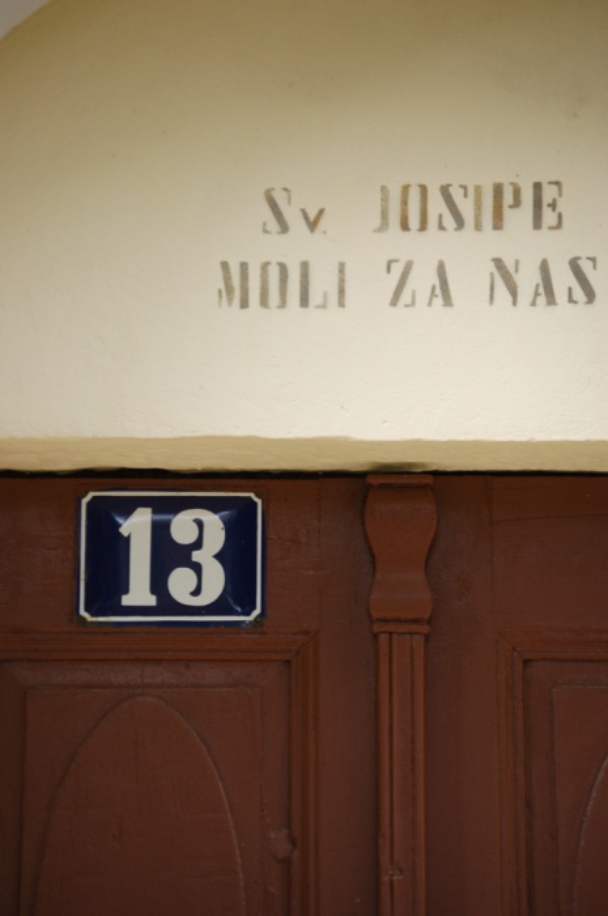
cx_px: 304
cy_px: 458
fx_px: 4266
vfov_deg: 12.2
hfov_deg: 8.2
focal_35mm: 168
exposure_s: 1/60
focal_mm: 112
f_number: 5
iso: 500
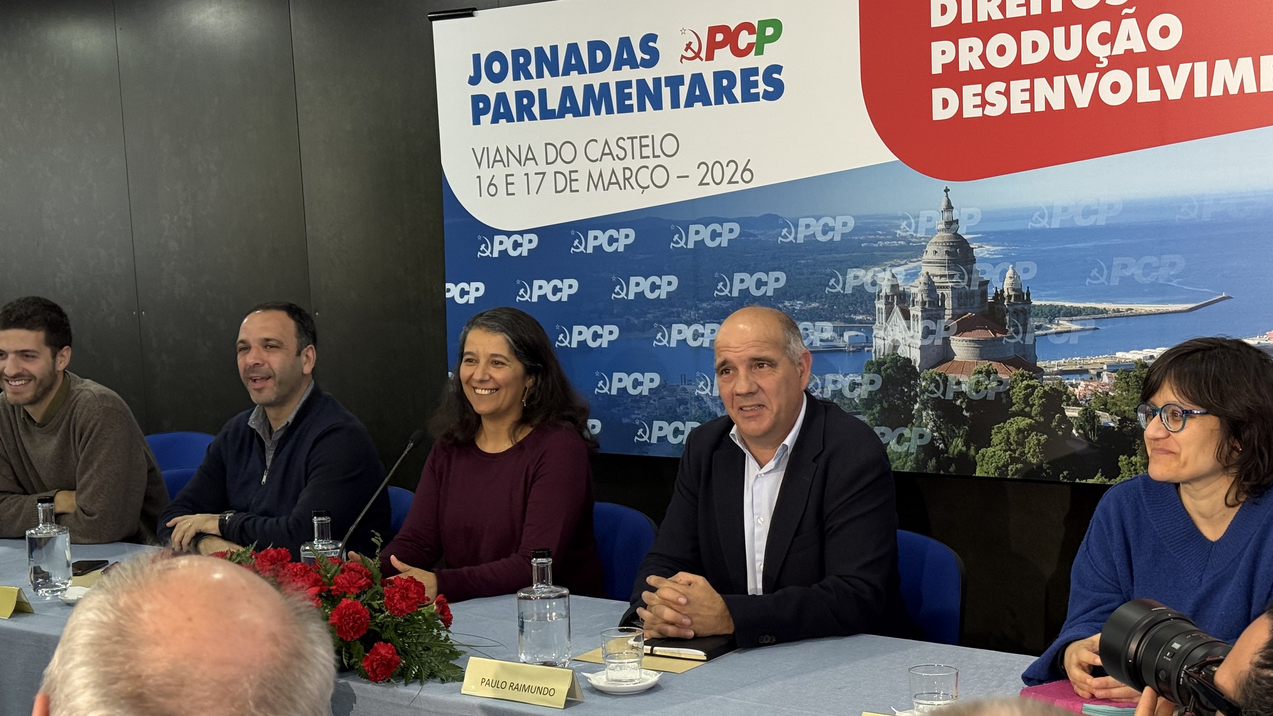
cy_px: 442
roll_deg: +1.9
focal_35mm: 53
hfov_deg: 39.2
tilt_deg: -5.4
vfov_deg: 22.6
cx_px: 634
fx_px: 1789
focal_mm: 6.76
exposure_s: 1/60
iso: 200
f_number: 1.78
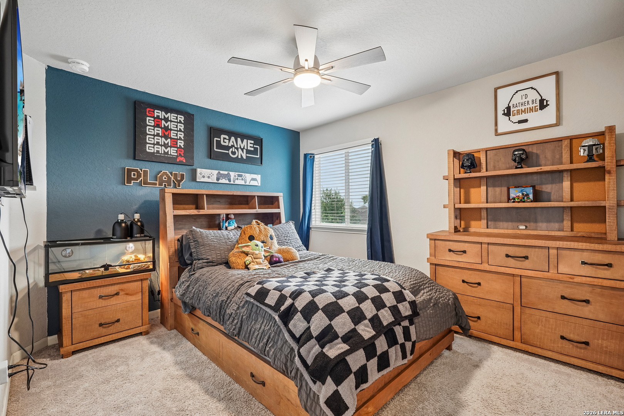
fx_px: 286
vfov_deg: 72.1
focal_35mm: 16
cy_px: 208
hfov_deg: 95.0
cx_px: 312
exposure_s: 1/3.33
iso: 400
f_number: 8
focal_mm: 16.5
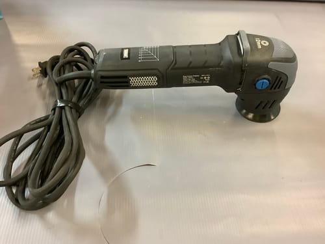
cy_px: 122
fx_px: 291
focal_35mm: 31
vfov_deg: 45.4
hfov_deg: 58.4
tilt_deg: -49.8
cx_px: 162
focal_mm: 3.3
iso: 400
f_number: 2.4
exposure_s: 1/25
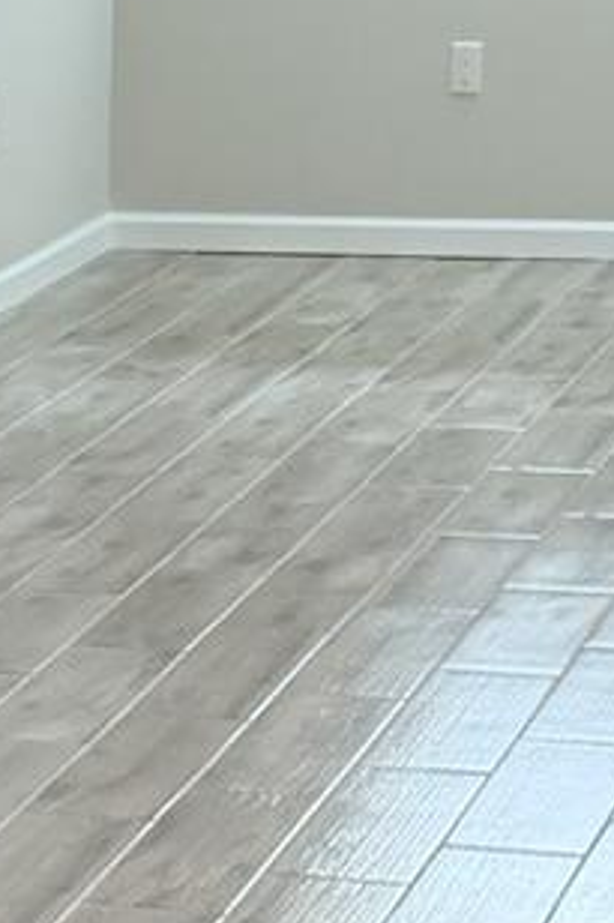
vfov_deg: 11.8
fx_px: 4251
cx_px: -279
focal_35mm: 166
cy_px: 1438
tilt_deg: -23.2
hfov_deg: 8.1
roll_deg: +1.2
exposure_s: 1/120
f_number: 1.78
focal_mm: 6.76
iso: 160
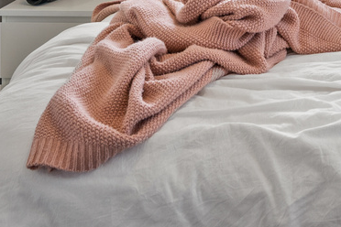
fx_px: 729
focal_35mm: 77
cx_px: 283
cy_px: -175
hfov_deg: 25.8
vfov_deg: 15.4
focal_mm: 14
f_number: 7.1
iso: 250
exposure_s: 1/15
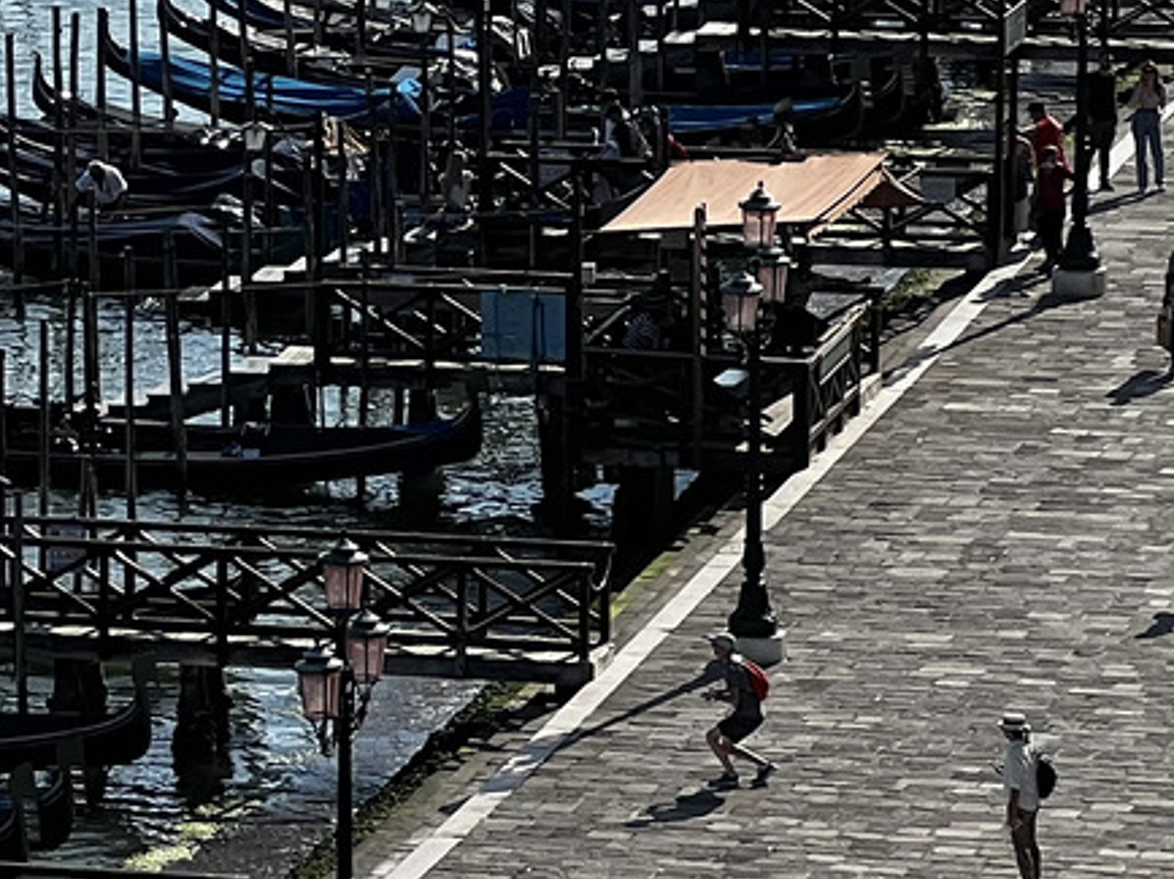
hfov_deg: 6.9
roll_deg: +1.4
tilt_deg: -10.5
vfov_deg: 5.2
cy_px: 484
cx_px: -736
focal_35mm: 284
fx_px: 9627
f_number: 2.8
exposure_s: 1/995
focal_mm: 9
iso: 32
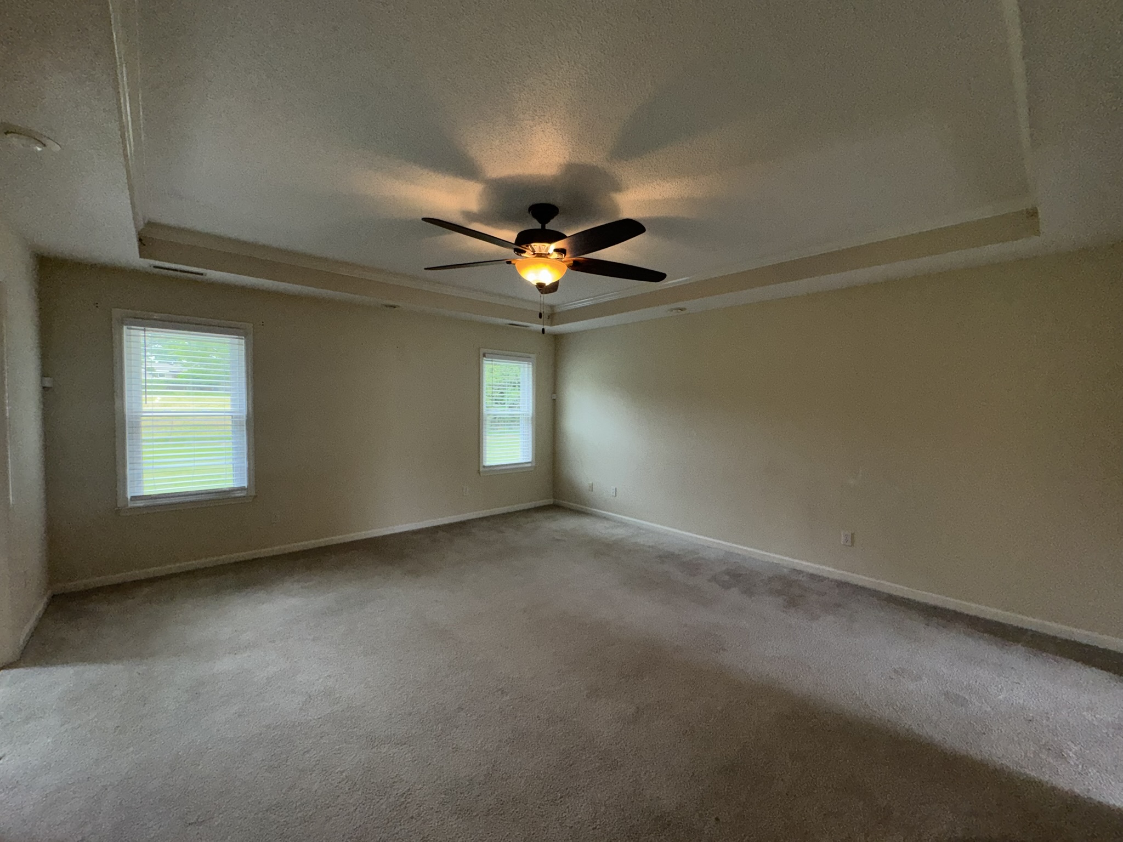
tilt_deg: -2.3
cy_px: 421
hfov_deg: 102.1
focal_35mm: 14
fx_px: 454
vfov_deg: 85.7
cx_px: 562
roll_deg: -0.8
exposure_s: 1/120
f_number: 2.2
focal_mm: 2.22
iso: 100
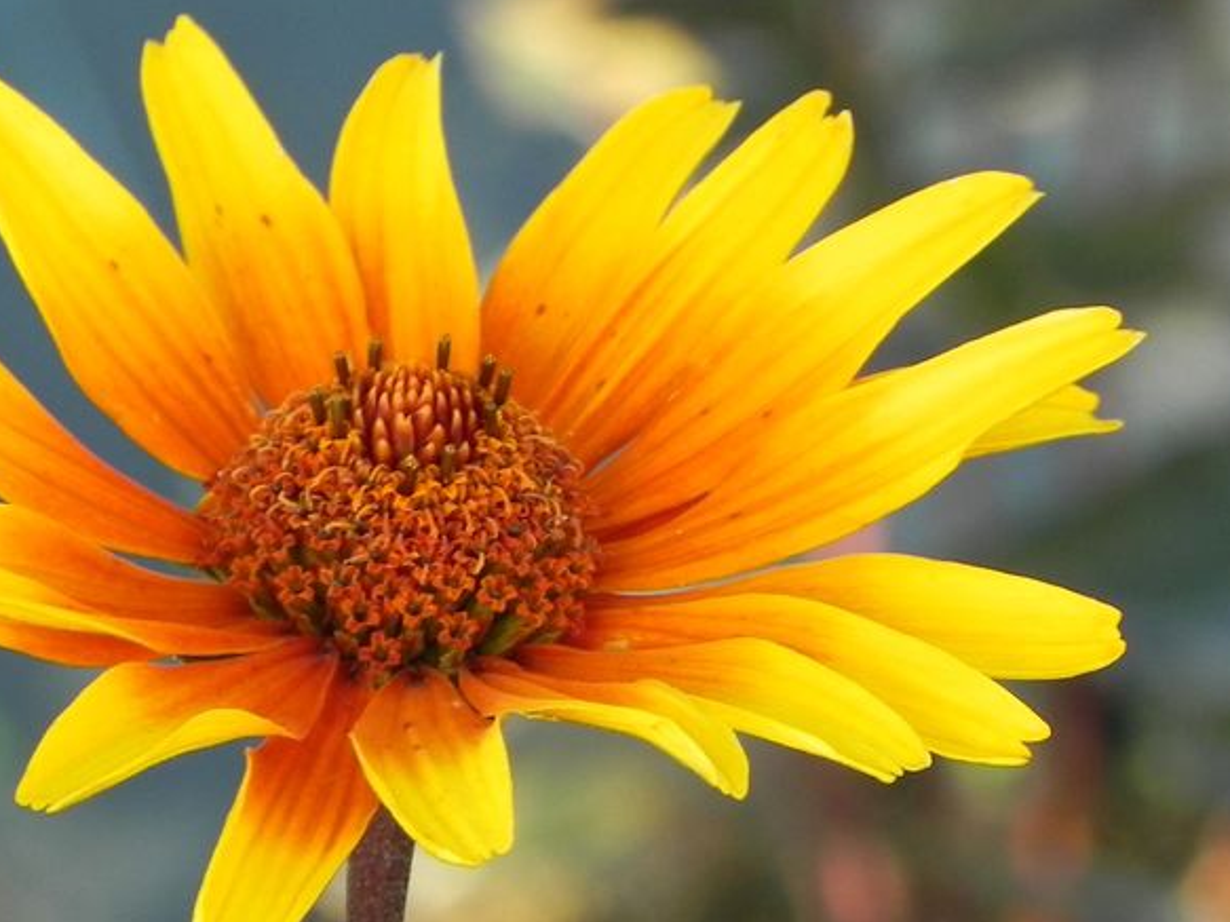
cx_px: 531
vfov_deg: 3.8
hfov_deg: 5.1
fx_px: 13784
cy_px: 553
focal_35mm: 388
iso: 160
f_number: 5
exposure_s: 1/160
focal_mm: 37.7
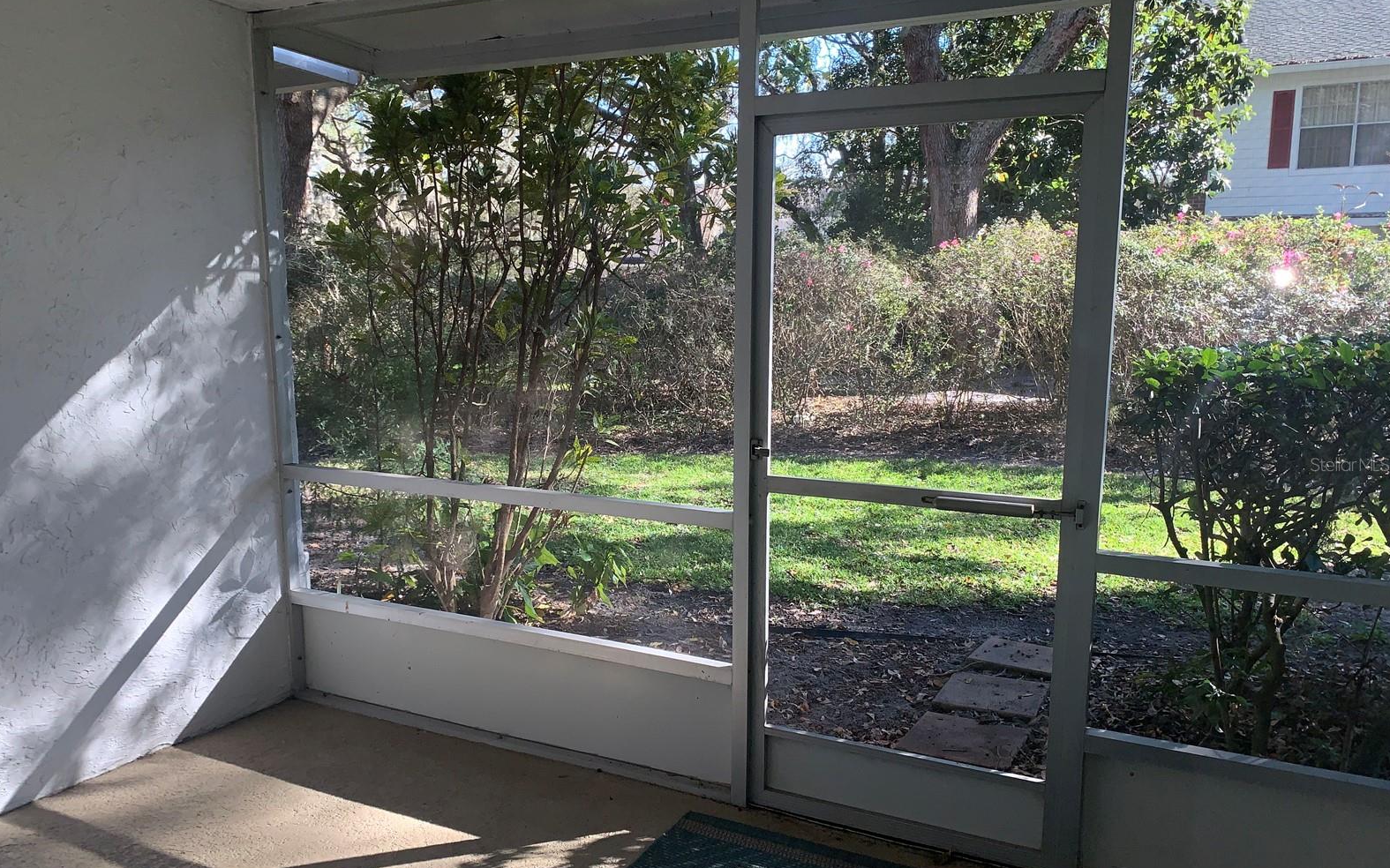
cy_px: 464
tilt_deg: -11.5
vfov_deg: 44.5
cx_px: 687
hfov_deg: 66.5
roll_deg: +0.3
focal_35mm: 28
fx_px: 1061
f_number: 1.8
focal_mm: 4.25
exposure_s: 1/207
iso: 25
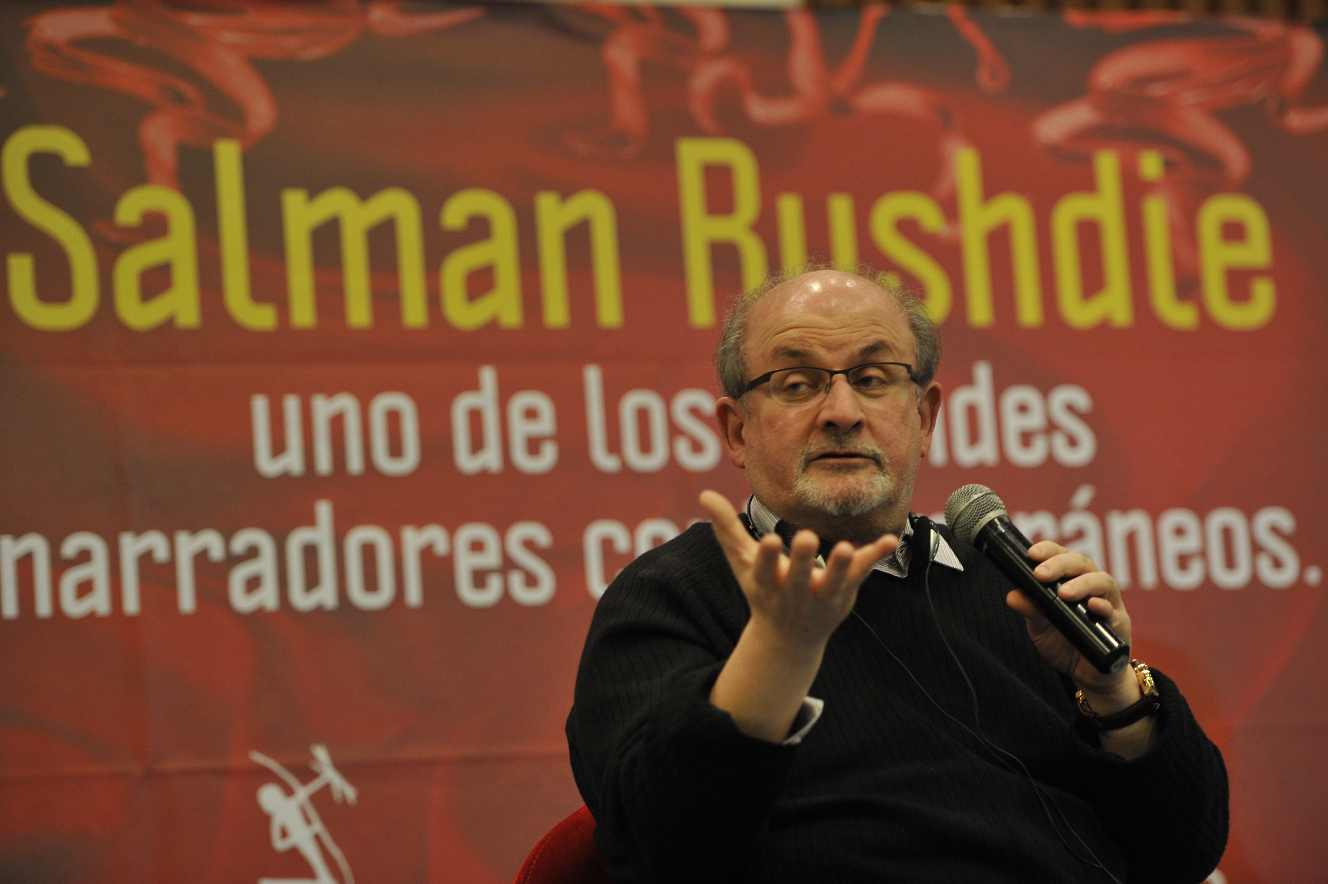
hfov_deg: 17.7
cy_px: 442
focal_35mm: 116
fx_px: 4276
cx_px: 664
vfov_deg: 11.8
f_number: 2.8
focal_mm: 116
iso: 1600
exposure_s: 1/100
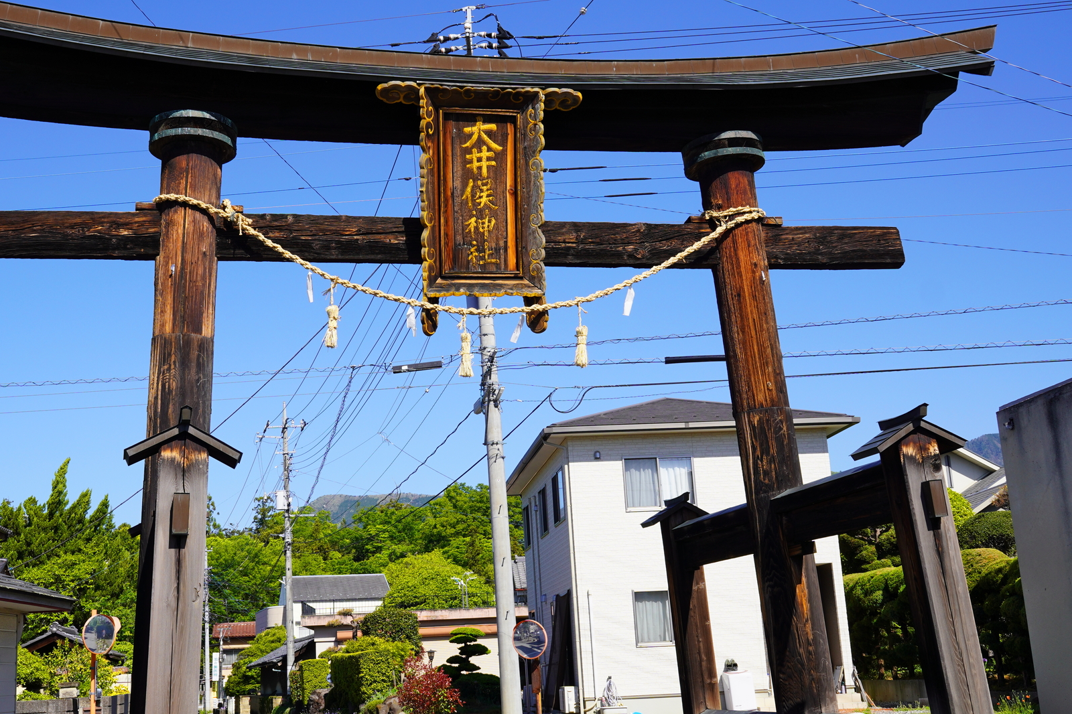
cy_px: 327
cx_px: 451
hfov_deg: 43.2
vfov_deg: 29.6
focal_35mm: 45
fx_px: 1351
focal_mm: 24.2
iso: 100
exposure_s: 1/250
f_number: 8
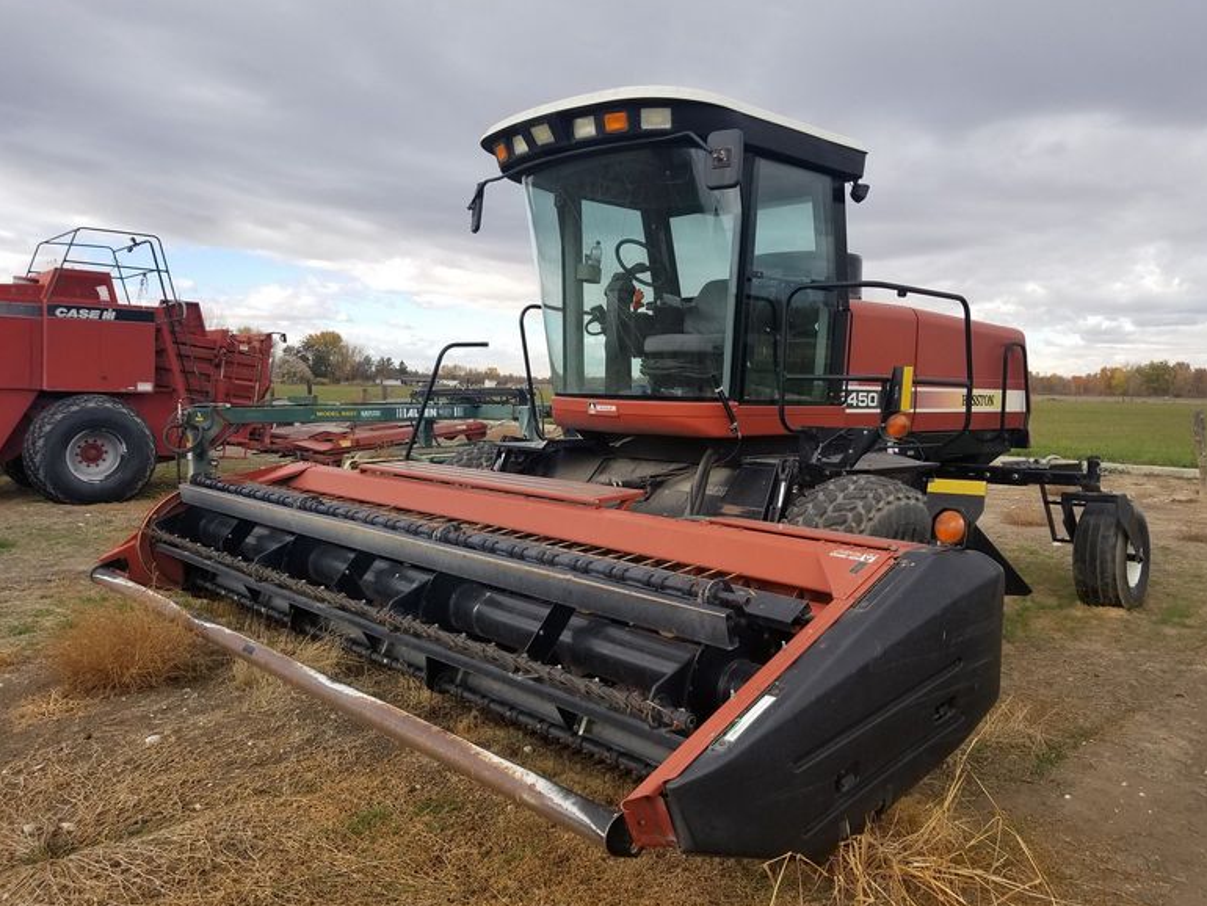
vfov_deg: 51.4
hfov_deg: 65.3
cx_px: 624
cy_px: 453
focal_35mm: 27
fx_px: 942
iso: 50
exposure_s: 1/884
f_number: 1.7
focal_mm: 4.3
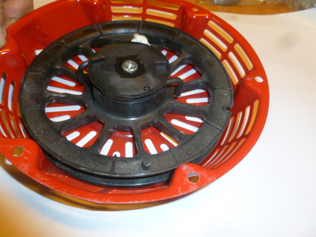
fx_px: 256
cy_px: 118
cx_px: 158
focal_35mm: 28
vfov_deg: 49.7
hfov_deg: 63.4
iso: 320
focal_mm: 5
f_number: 3.3
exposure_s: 1/30
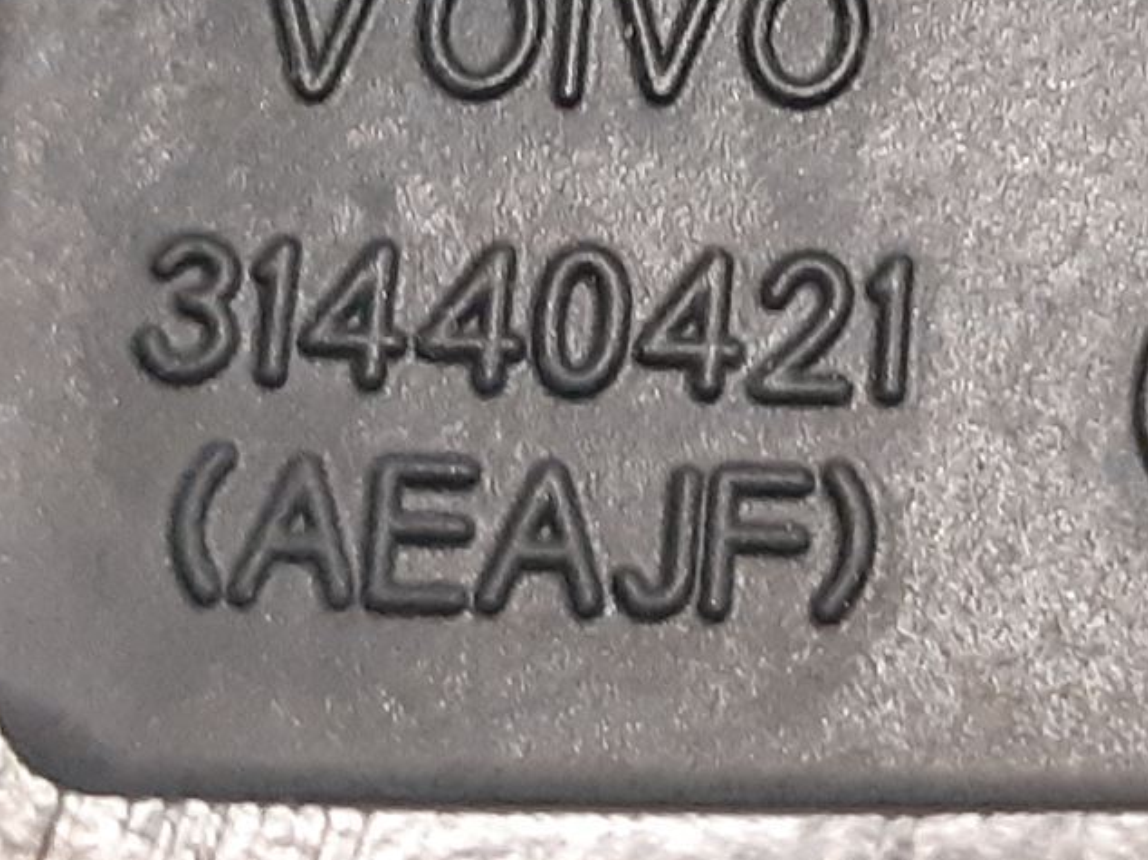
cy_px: 235
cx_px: 840
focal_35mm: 84
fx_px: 2785
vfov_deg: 17.5
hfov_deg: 23.1
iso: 320
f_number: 1.7
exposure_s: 1/50
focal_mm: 3.93
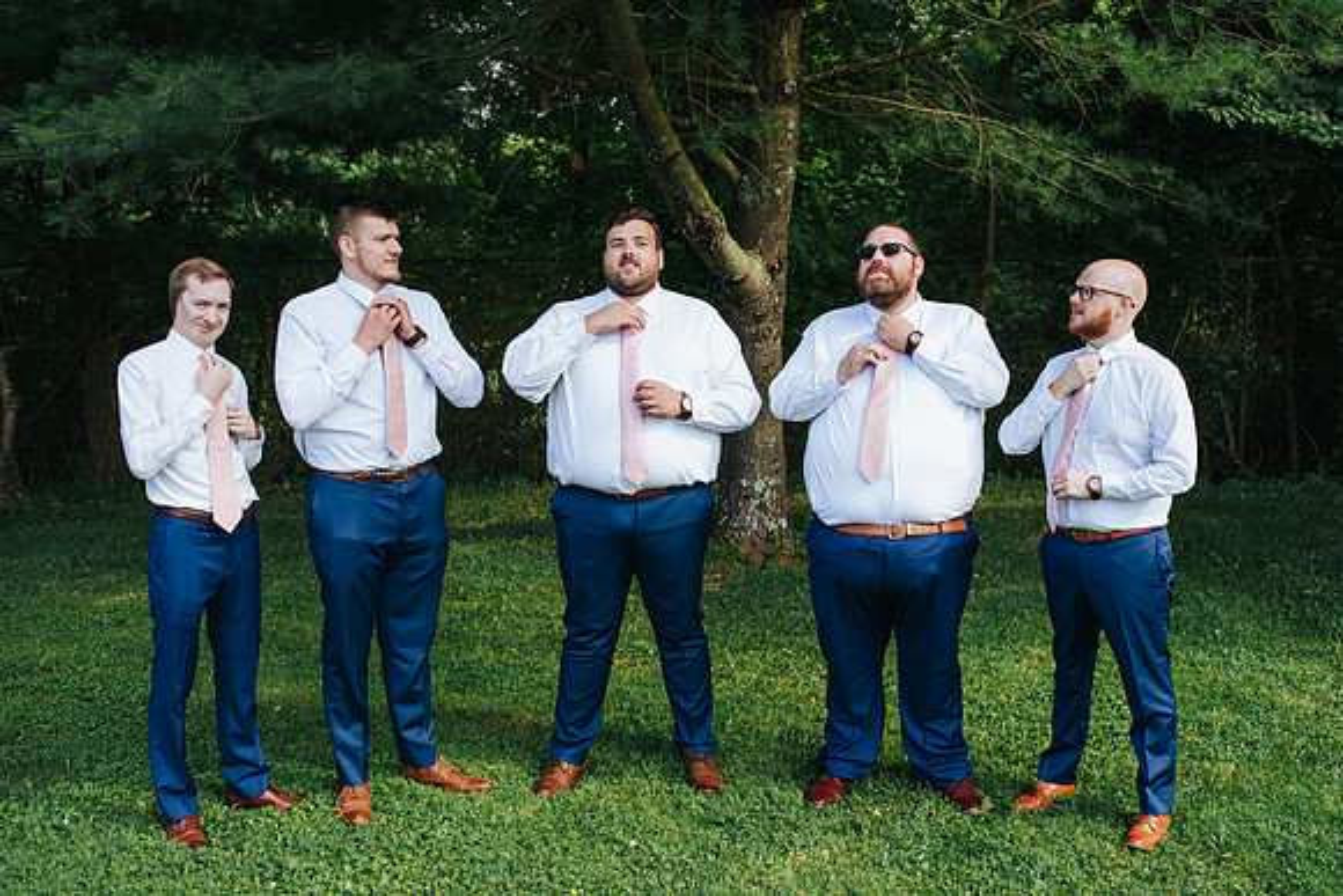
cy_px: 448
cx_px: 741
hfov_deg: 49.2
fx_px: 1465
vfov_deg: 34.0
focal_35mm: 39
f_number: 3.2
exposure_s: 1/1000
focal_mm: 35
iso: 320
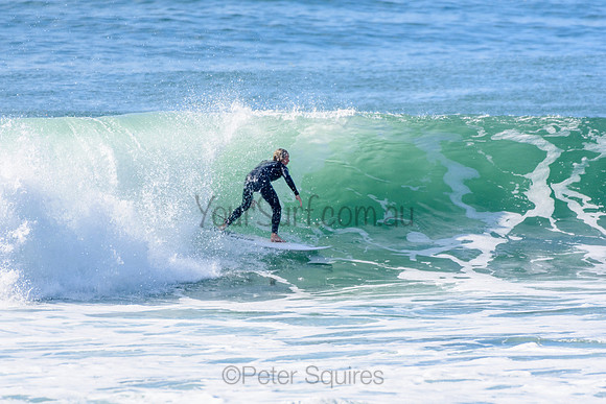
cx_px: 303
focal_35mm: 750
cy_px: 202
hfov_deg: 2.7
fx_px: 12627
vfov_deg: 1.8
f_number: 5.6
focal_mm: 500
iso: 400
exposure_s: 1/2000
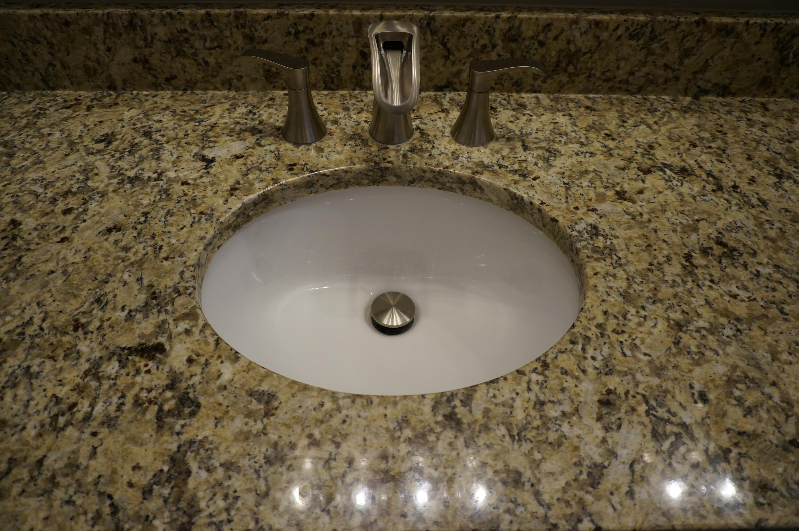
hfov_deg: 73.8
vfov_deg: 53.0
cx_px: 400
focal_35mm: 24
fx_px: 532
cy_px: 266
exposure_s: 1/60
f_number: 4
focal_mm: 16
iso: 500
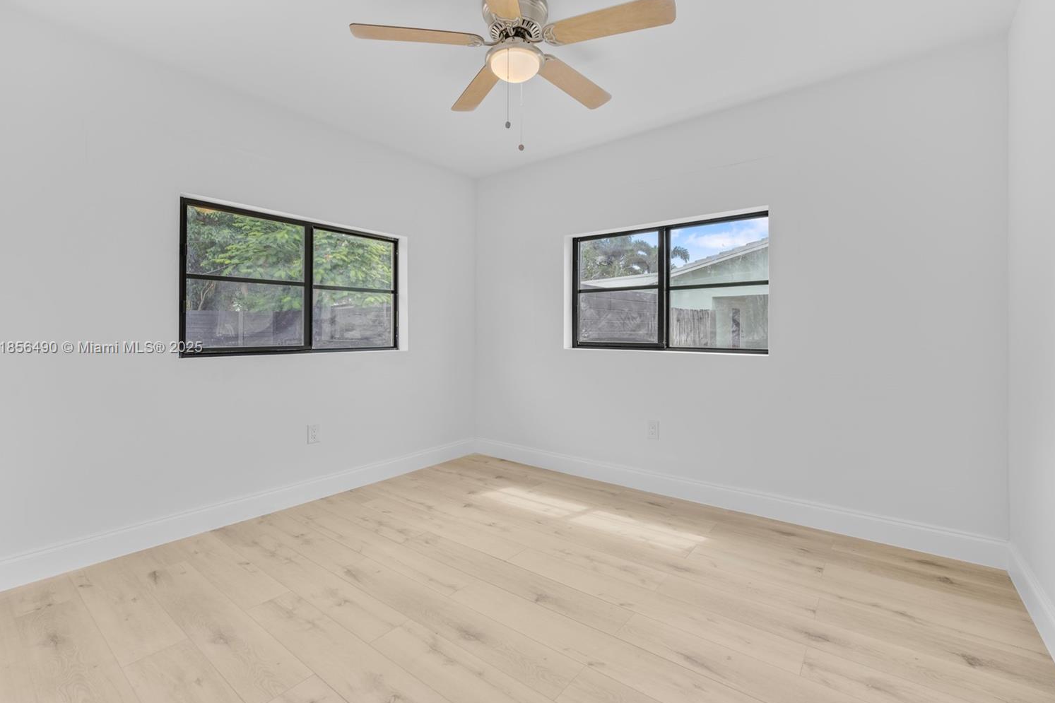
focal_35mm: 15
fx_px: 440
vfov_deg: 77.3
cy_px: 348
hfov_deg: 100.4
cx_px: 542
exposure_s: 1/2
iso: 64
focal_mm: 14
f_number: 8
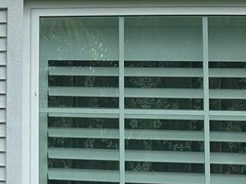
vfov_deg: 12.3
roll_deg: -1.4
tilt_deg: +4.7
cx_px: -230
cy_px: 89
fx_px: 852
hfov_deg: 14.1
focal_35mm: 120
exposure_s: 1/1721
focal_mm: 6.86
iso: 80
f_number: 1.78
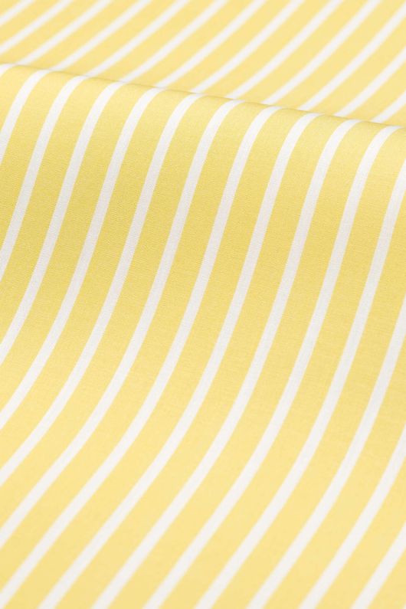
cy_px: 304
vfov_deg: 23.9
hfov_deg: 16.1
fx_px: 1438
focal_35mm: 85
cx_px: 203
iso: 100
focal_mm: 85
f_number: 8
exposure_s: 1/160
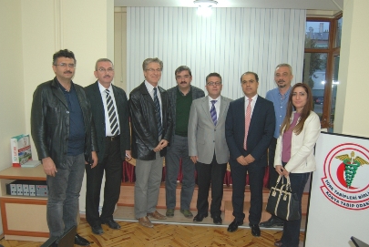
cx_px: 198
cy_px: 135
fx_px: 324
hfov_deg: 59.3
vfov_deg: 41.7
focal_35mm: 32
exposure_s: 1/60
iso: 400
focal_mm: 19
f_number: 4
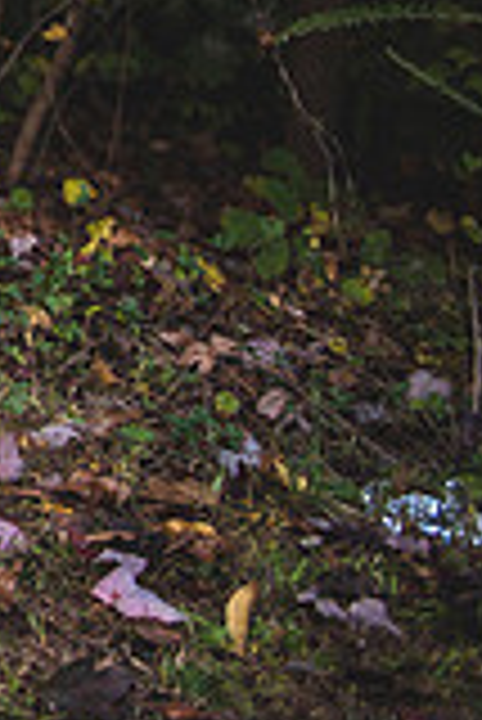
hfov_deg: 11.1
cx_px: -779
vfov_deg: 19.7
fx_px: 1964
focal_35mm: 98
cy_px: -115
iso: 100
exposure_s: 1/200
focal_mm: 27
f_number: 2.8
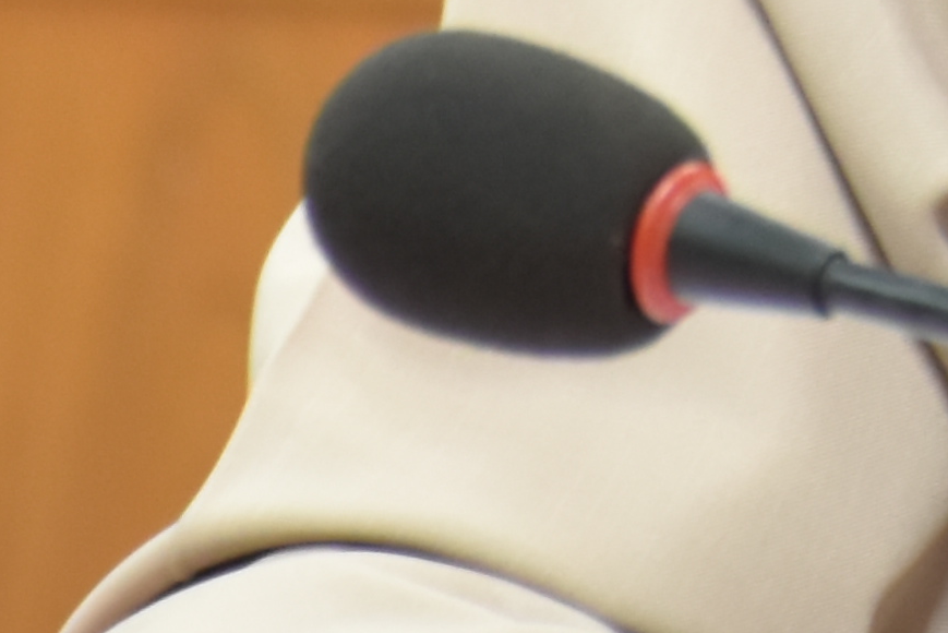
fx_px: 33268
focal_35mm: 1263
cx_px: 1852
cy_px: -1338
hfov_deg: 1.6
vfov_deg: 1.1
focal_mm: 122
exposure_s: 1/13
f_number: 5.6
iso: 800
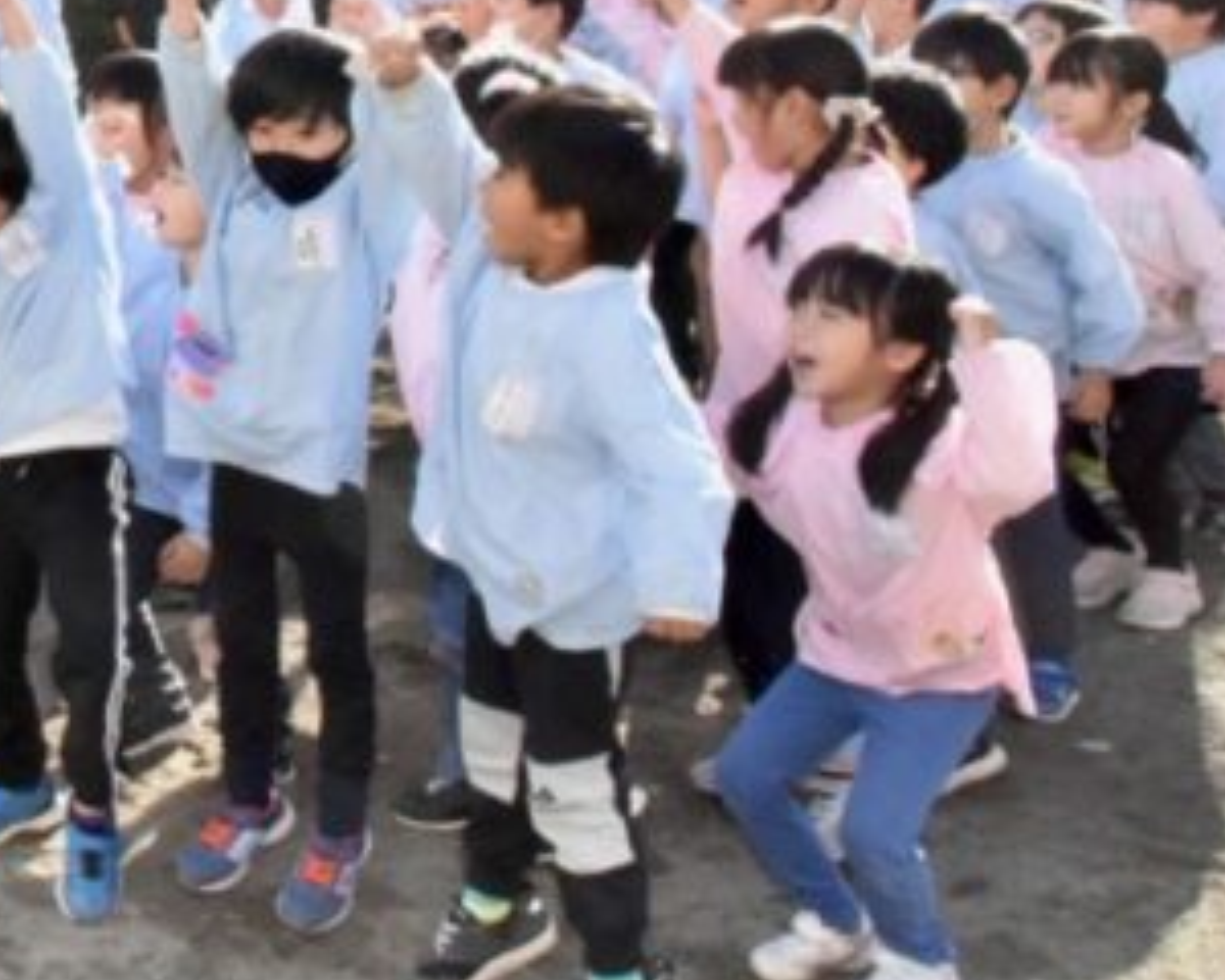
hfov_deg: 21.1
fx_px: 2792
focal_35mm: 77
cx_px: -584
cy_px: -76
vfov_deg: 19.2
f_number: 22
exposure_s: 1/640
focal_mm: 24
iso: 6400
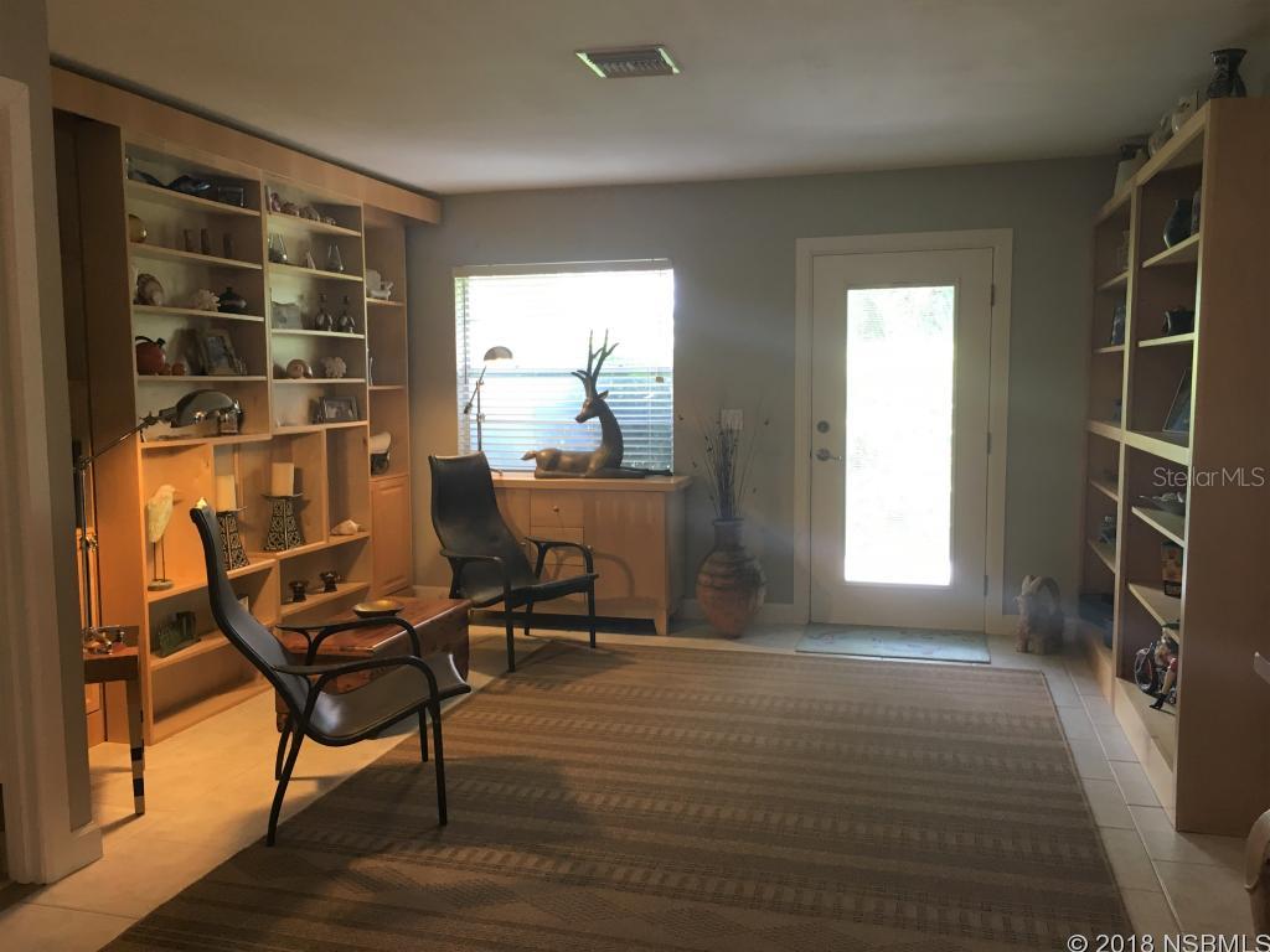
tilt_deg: -3.4
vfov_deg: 48.2
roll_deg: +0.7
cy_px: 476
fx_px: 1064
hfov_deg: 61.7
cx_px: 635
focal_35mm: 29
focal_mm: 4.15
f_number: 2.2
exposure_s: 1/30
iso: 80
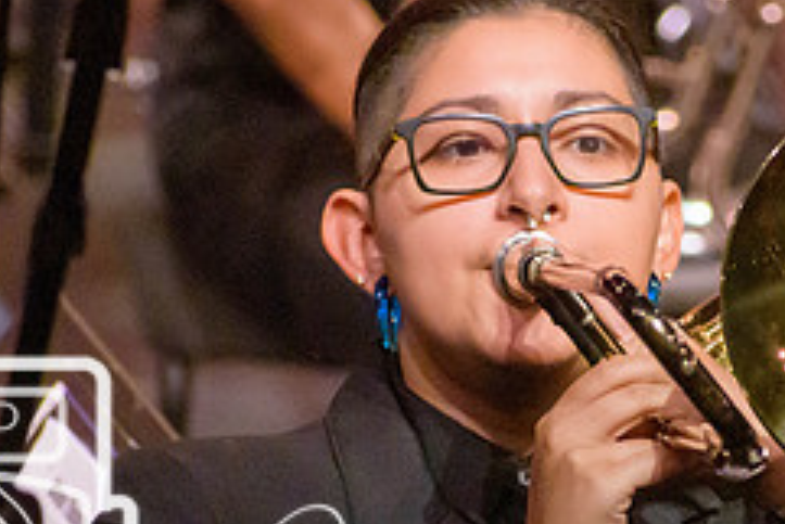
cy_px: 379
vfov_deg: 1.3
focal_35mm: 1082
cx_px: 638
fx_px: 23607
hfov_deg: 1.9
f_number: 6.3
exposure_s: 1/500
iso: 9000
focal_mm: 300
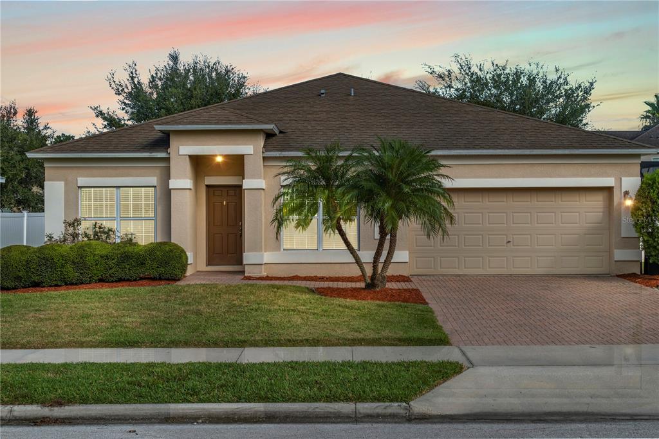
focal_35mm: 44
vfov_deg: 30.5
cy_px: 220
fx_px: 806
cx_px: 330
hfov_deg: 44.5
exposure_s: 1/90
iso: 100
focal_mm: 44
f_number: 9.5
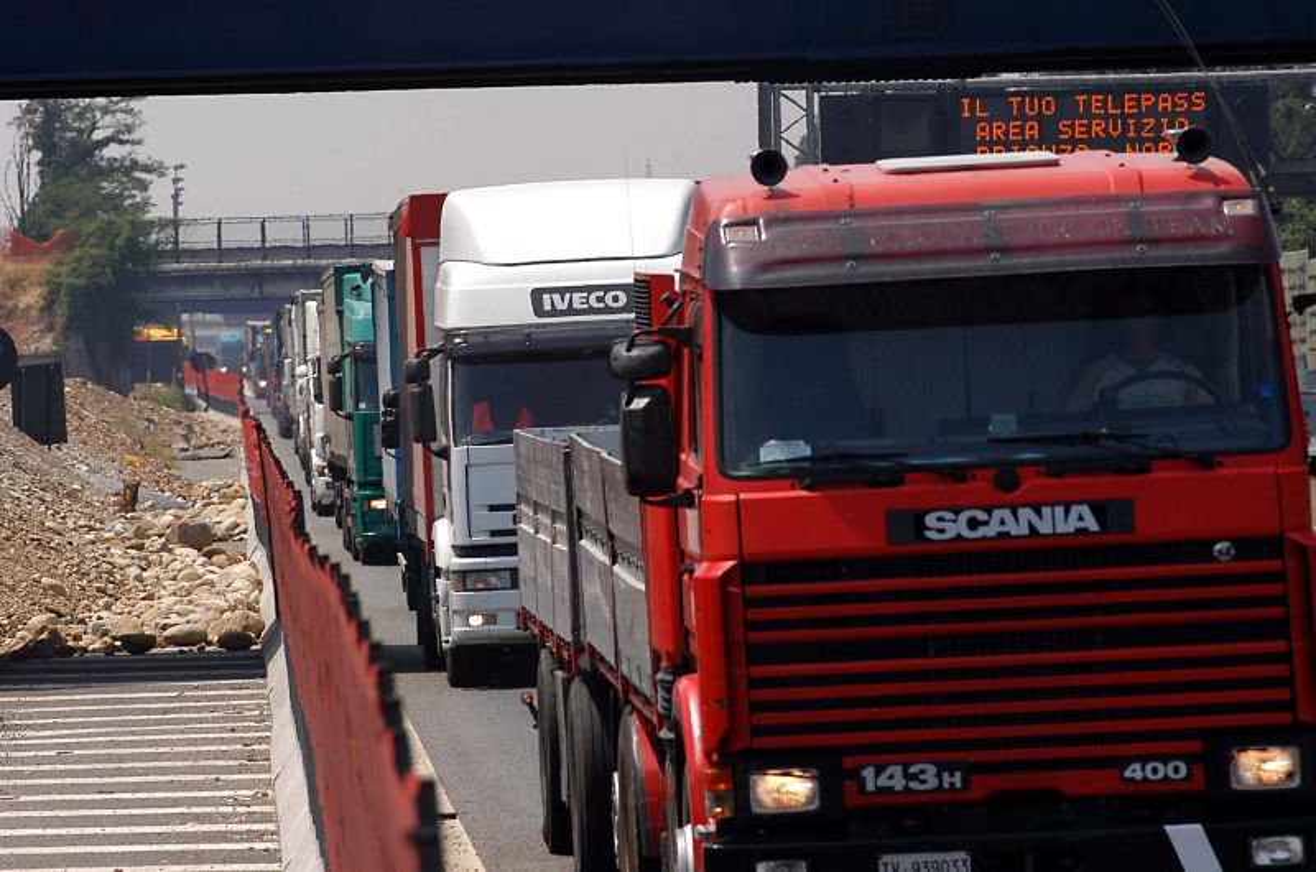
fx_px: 10945
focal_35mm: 300
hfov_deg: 6.9
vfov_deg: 4.6
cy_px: 436
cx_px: 658
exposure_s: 1/250
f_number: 11
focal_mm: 200
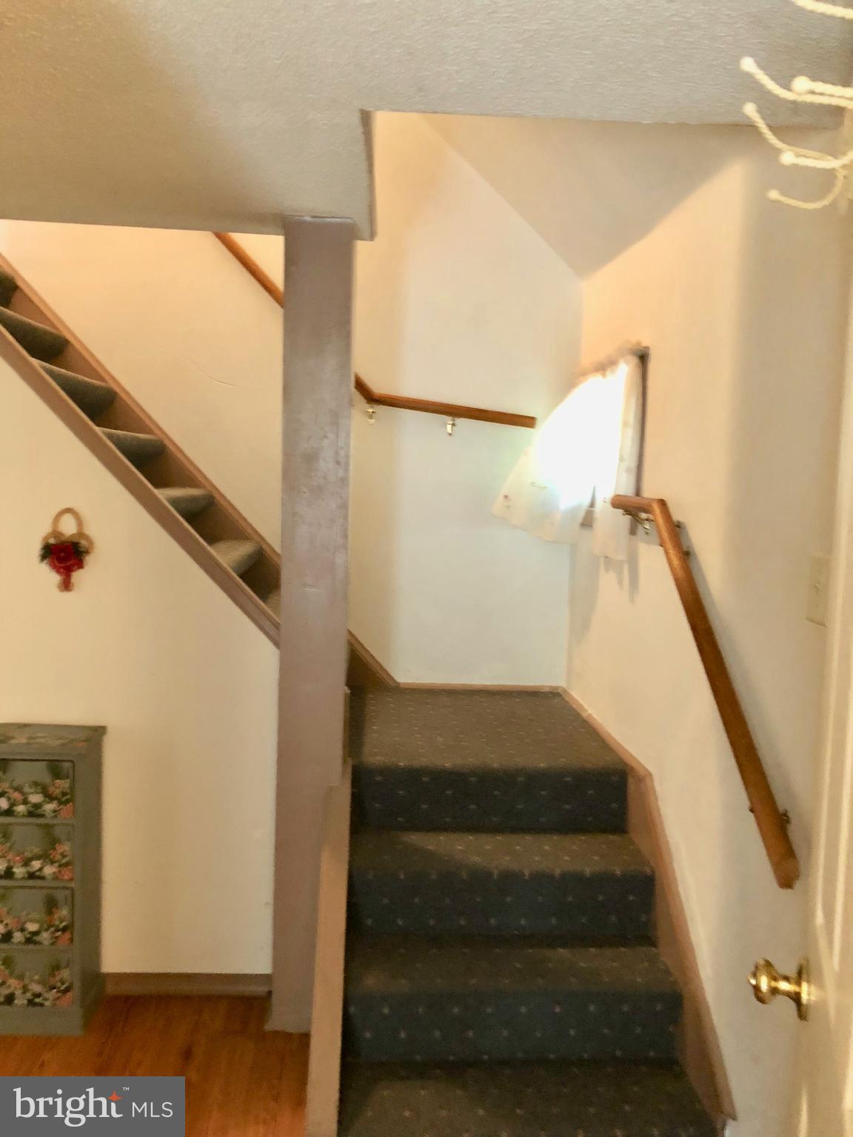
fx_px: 920
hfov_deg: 49.7
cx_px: 426
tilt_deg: -4.9
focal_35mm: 28
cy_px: 568
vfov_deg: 63.4
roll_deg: -0.4
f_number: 1.8
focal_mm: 3.99
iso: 80
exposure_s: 1/5
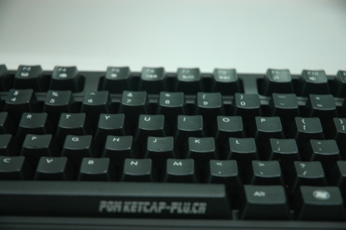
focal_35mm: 105
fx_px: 1008
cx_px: 173
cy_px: 115
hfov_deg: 19.5
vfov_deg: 13.0
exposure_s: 1/1.6
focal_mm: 70
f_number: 4.5
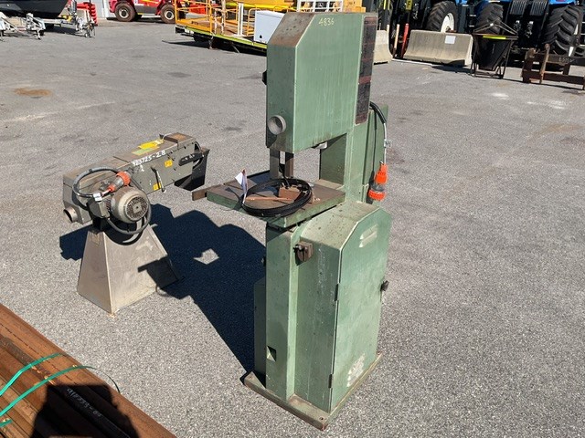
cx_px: 292
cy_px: 219
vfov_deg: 48.2
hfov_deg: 61.7
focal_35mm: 29
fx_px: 490
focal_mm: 3
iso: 16
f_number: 1.8
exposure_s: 1/1730
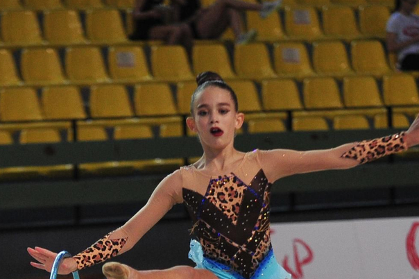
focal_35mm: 270
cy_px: 356
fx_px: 3141
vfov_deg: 5.1
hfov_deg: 7.6
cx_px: 224
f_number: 2.8
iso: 3200
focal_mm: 102
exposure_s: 1/1600
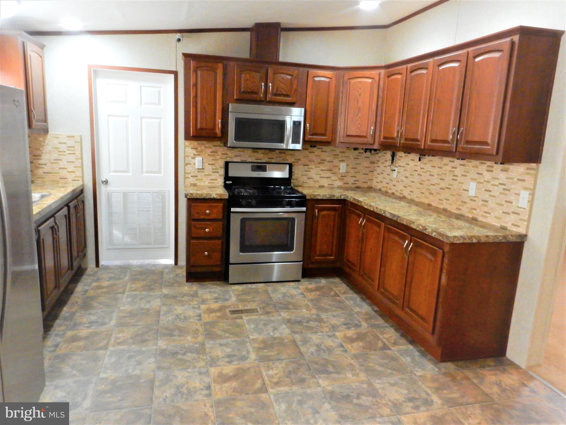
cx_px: 283
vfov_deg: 54.9
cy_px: 212
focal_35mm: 25
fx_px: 409
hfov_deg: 69.4
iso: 800
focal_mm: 4.5
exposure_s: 1/6
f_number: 7.6
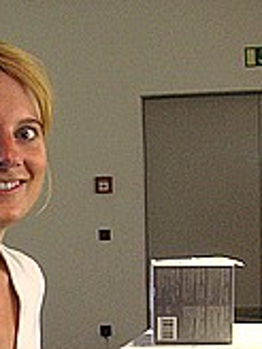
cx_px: -96
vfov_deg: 18.3
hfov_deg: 13.6
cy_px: 365
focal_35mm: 104
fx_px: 1050
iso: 125
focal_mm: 6.1
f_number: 2.8
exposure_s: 1/45
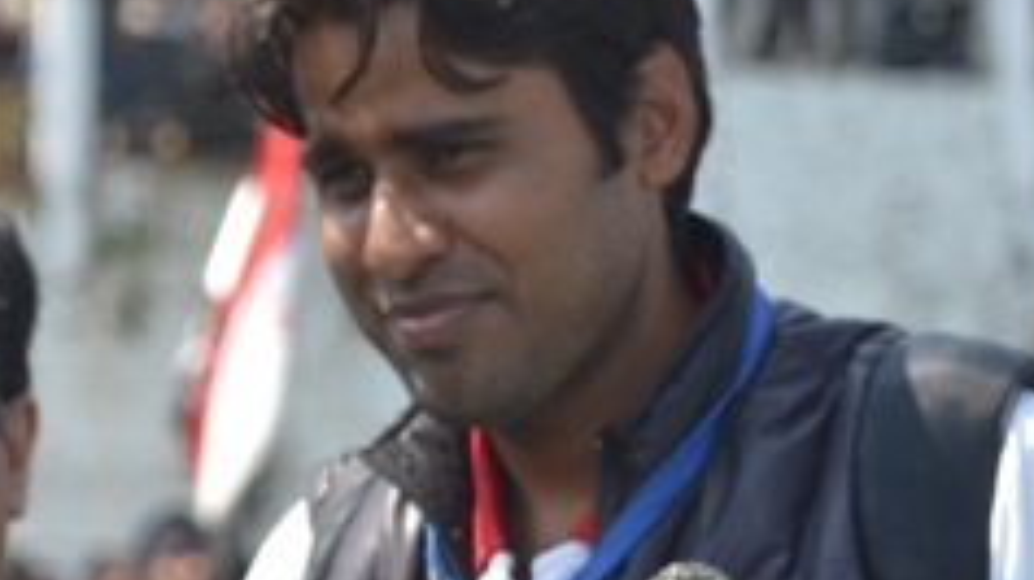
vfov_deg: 4.1
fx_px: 8138
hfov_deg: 7.2
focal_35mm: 297
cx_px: -236
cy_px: 512
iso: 100
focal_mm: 70
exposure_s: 1/250
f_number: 4.5
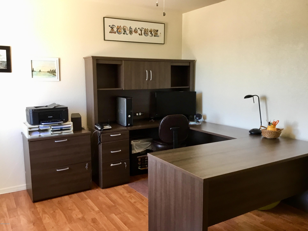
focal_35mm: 31
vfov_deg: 45.4
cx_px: 154
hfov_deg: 58.4
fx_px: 276
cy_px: 116
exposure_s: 1/30
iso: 64
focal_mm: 3.3
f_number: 2.4
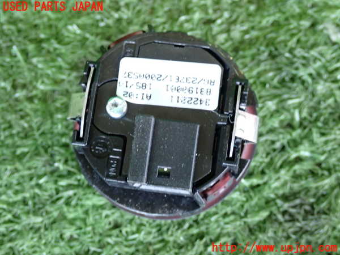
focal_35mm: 77
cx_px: 170
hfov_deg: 25.3
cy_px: 128
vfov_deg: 19.1
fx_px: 756
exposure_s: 1/30
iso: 800
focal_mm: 13.65
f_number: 4.1
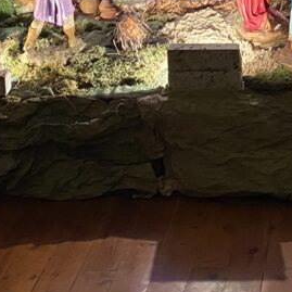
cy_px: -137
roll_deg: +1.3
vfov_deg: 16.0
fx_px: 954
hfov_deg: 17.1
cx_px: 277
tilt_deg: -7.0
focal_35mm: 100
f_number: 1.8
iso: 500
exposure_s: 1/25
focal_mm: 4.25
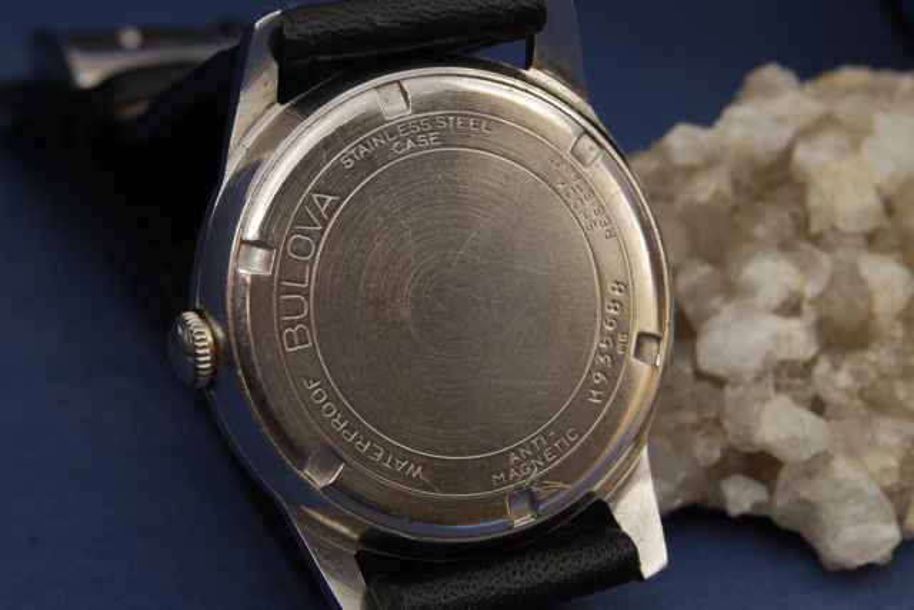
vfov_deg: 16.6
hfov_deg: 24.6
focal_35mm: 82
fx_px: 2095
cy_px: 305
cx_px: 457
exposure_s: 1/10
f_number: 13
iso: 100
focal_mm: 55
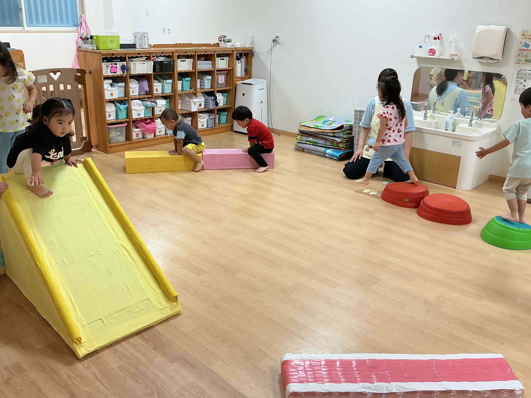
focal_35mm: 32
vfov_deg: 44.1
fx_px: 491
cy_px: 187
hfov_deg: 56.8
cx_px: 259
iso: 32
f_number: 1.8
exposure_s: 1/120
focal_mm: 3
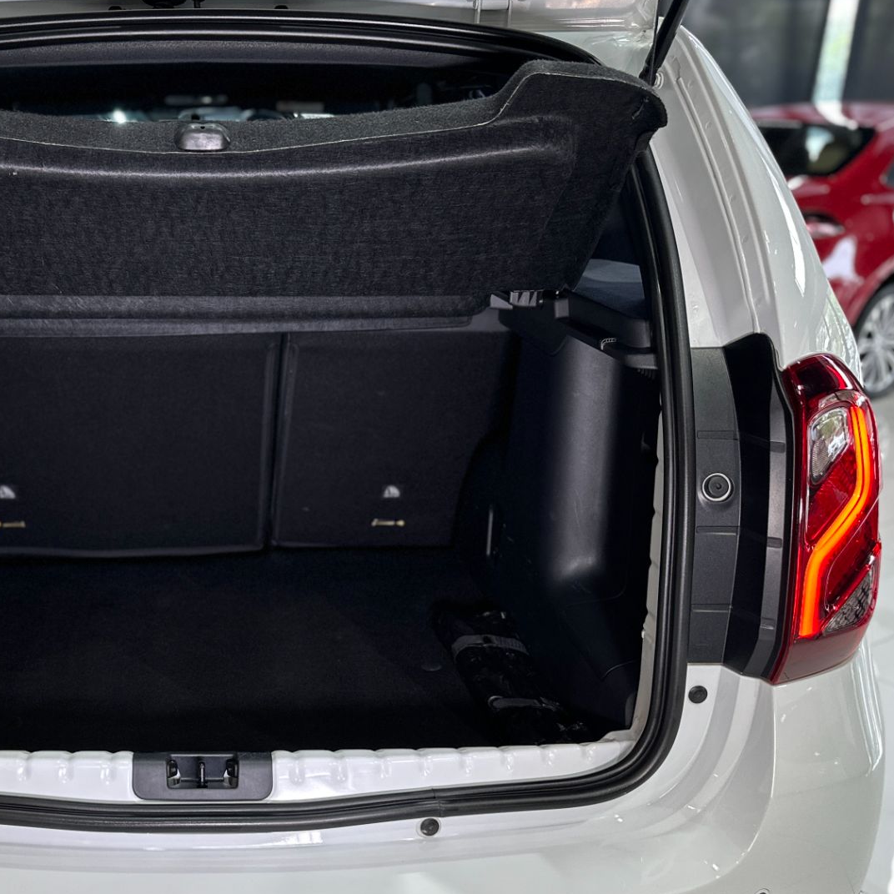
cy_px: 524
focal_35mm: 38
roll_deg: +0.2
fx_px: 1110
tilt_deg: -20.7
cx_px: 193
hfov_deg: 42.1
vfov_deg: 43.7
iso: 200
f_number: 1.78
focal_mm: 6.86
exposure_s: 1/120
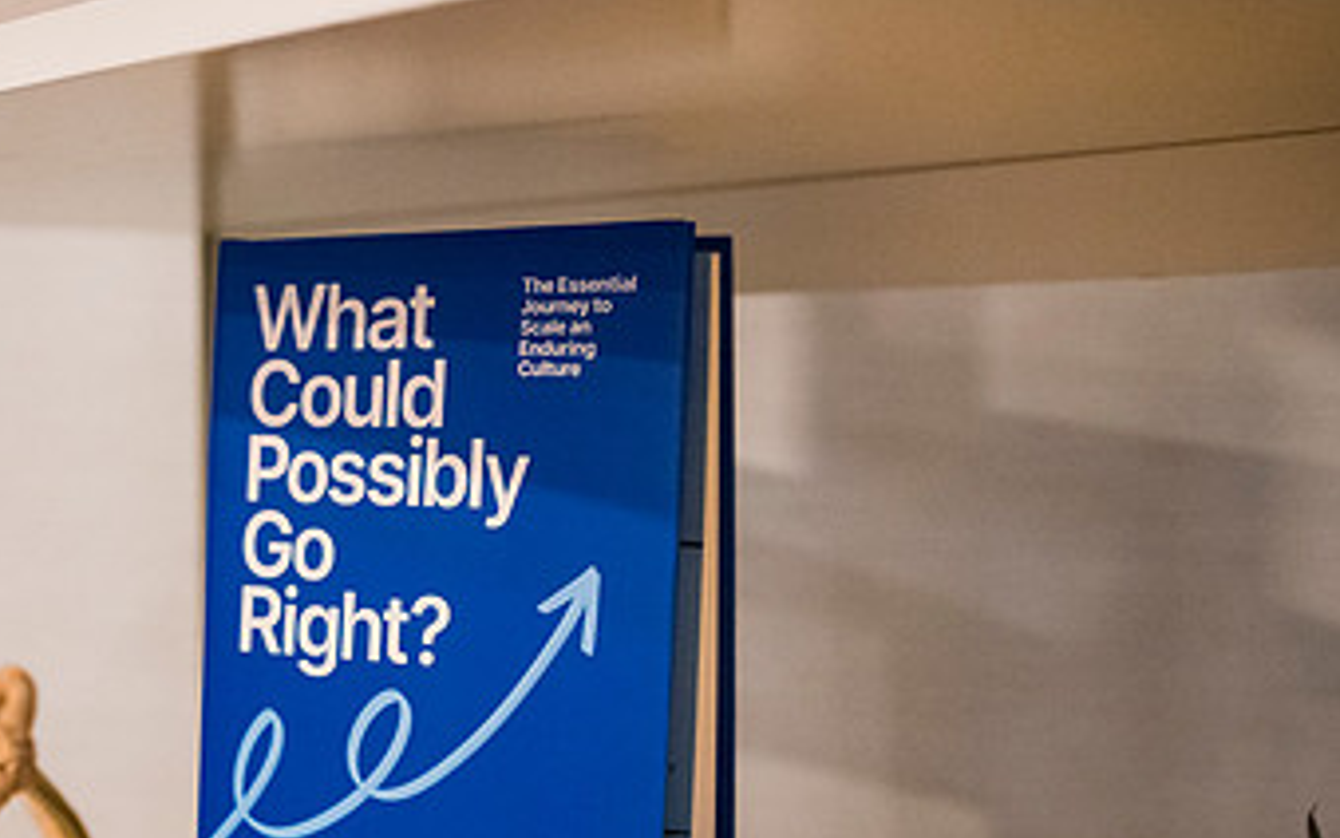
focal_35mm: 61
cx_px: 261
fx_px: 2228
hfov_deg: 32.5
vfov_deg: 21.2
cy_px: 567
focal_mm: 35
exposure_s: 1/200
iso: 6400
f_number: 2.8
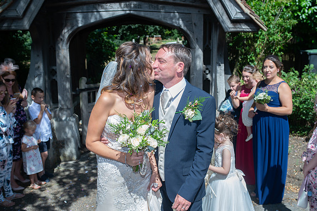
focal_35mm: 35
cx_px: 158
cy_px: 106
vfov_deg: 37.8
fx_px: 308
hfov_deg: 54.5
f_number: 4.5
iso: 100
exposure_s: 1/500
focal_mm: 35
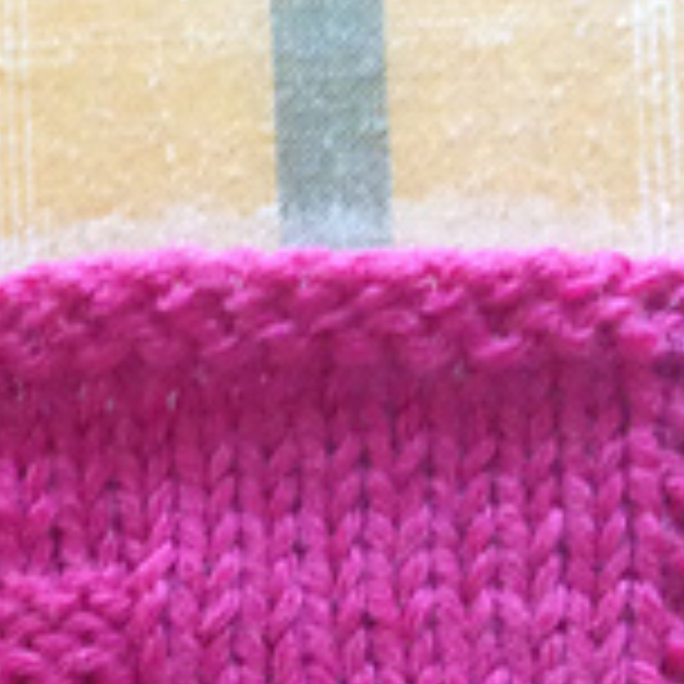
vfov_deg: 13.0
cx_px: -148
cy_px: 1170
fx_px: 2750
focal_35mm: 123
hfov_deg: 13.8
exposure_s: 1/20
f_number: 2.4
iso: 200
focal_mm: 4.12
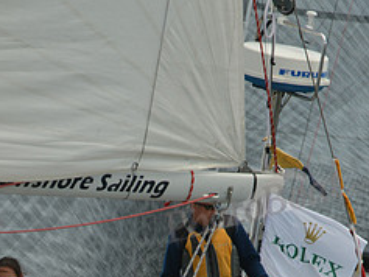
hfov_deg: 2.1
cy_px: 450
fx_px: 10036
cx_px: 85
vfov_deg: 1.6
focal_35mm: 941
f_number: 6.3
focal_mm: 400
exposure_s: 1/800
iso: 200
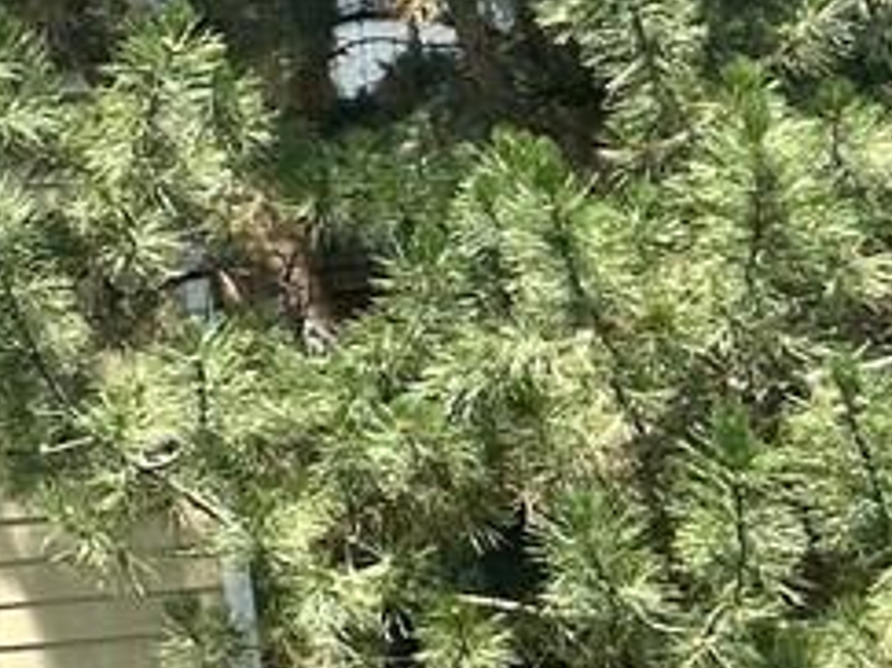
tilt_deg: +7.9
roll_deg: +5.9
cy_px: 228
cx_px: -1424
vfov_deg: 8.7
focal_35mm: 171
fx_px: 4404
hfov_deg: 9.8
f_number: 1.5
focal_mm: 5.7
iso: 50
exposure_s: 1/2208
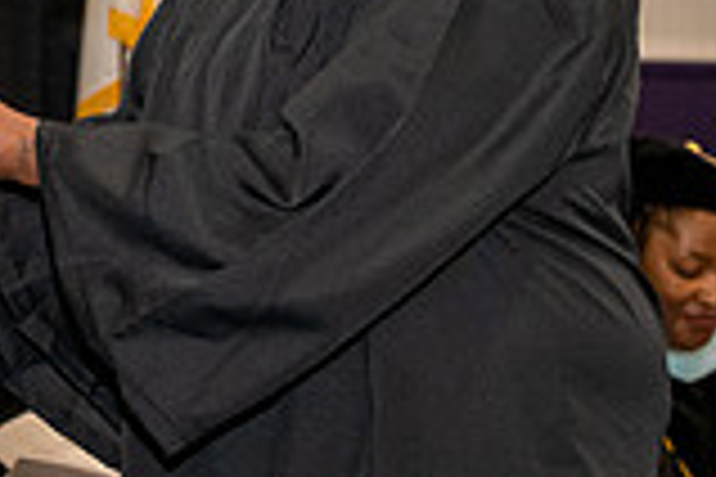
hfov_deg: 7.9
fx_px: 5091
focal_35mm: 256
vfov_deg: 5.3
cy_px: -61
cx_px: -315
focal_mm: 70
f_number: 5.6
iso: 2000
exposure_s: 1/200
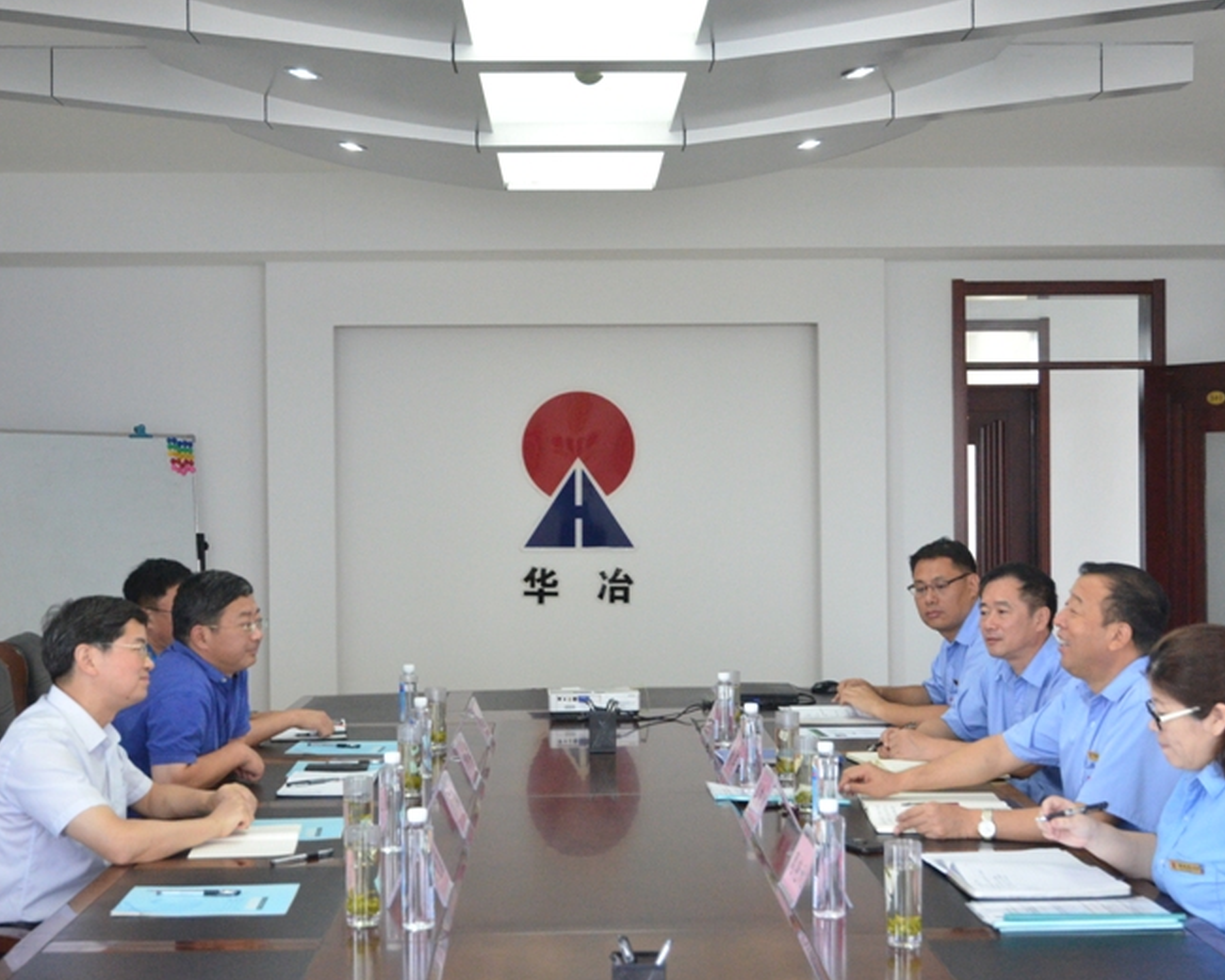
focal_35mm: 54
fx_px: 1942
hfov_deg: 35.0
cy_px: 484
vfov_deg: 28.3
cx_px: 628
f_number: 7.1
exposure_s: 1/200
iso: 4000
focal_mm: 31
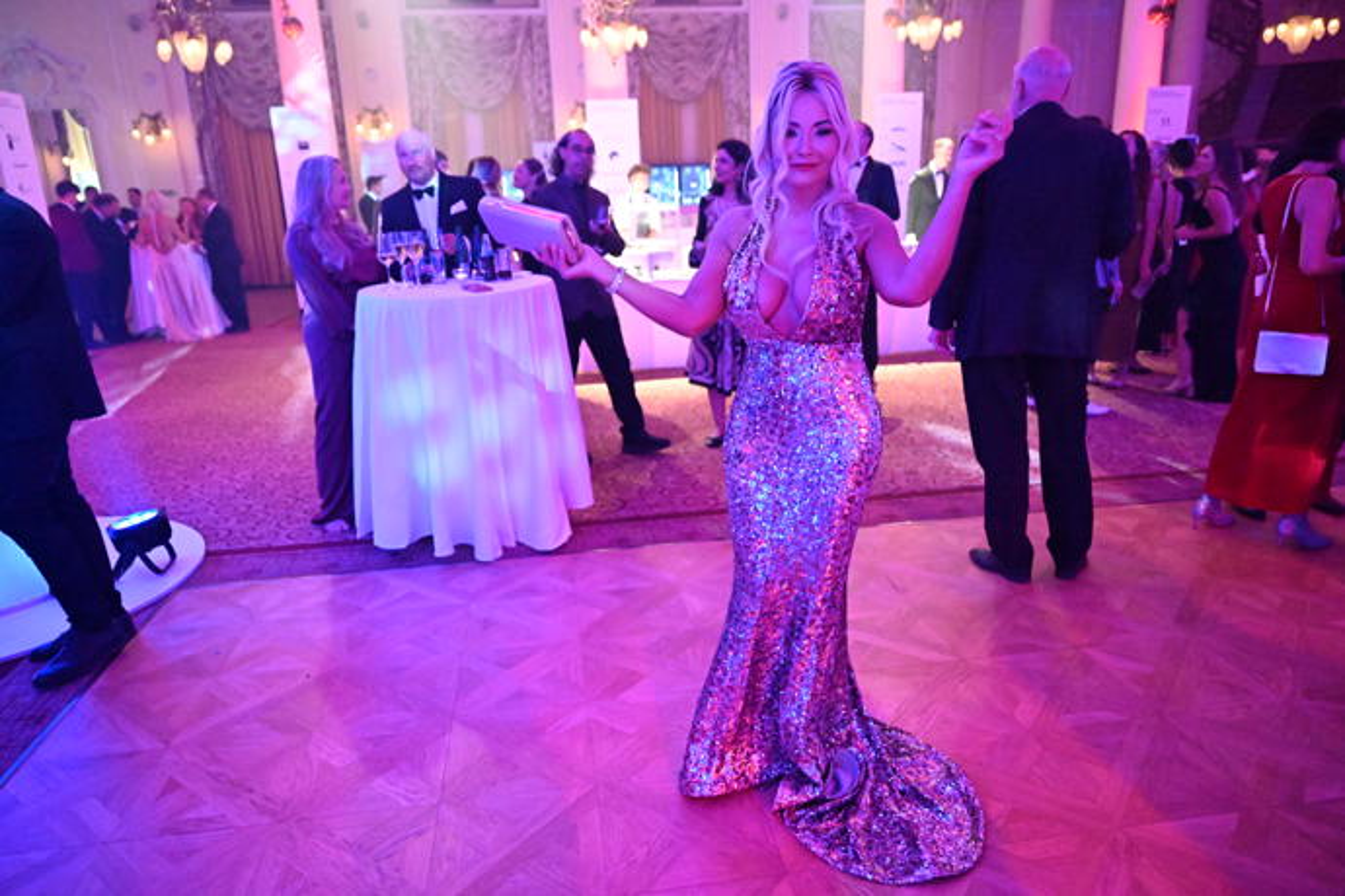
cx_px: 672
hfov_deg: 73.7
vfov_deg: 53.1
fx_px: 897
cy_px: 448
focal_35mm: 24
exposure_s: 1/320
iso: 20000
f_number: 2.8
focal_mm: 24
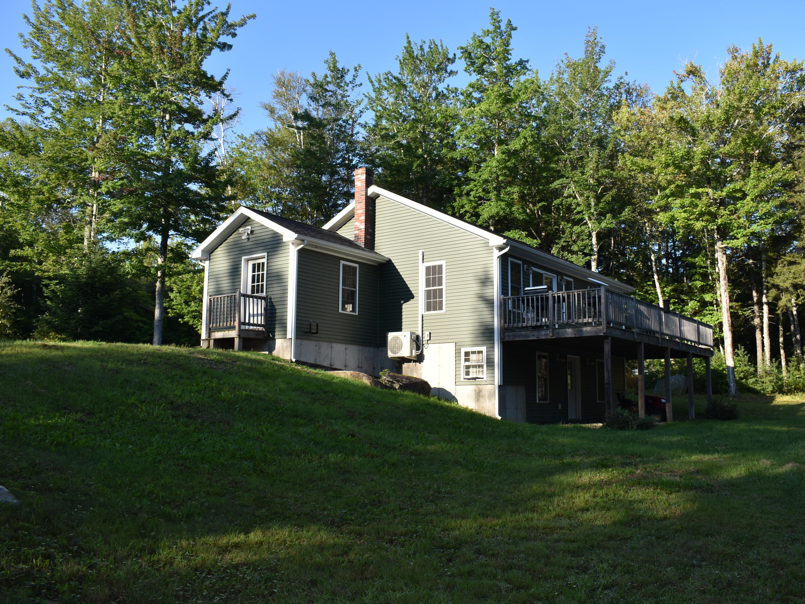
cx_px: 441
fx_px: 698
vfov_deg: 46.8
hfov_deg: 59.9
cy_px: 298
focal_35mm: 30
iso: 100
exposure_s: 1/200
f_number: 6.3
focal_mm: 18
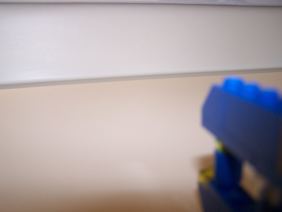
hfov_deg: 49.0
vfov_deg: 37.7
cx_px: 141
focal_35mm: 38
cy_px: 106
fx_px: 310
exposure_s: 1/60
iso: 140
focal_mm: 6.3
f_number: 2.8
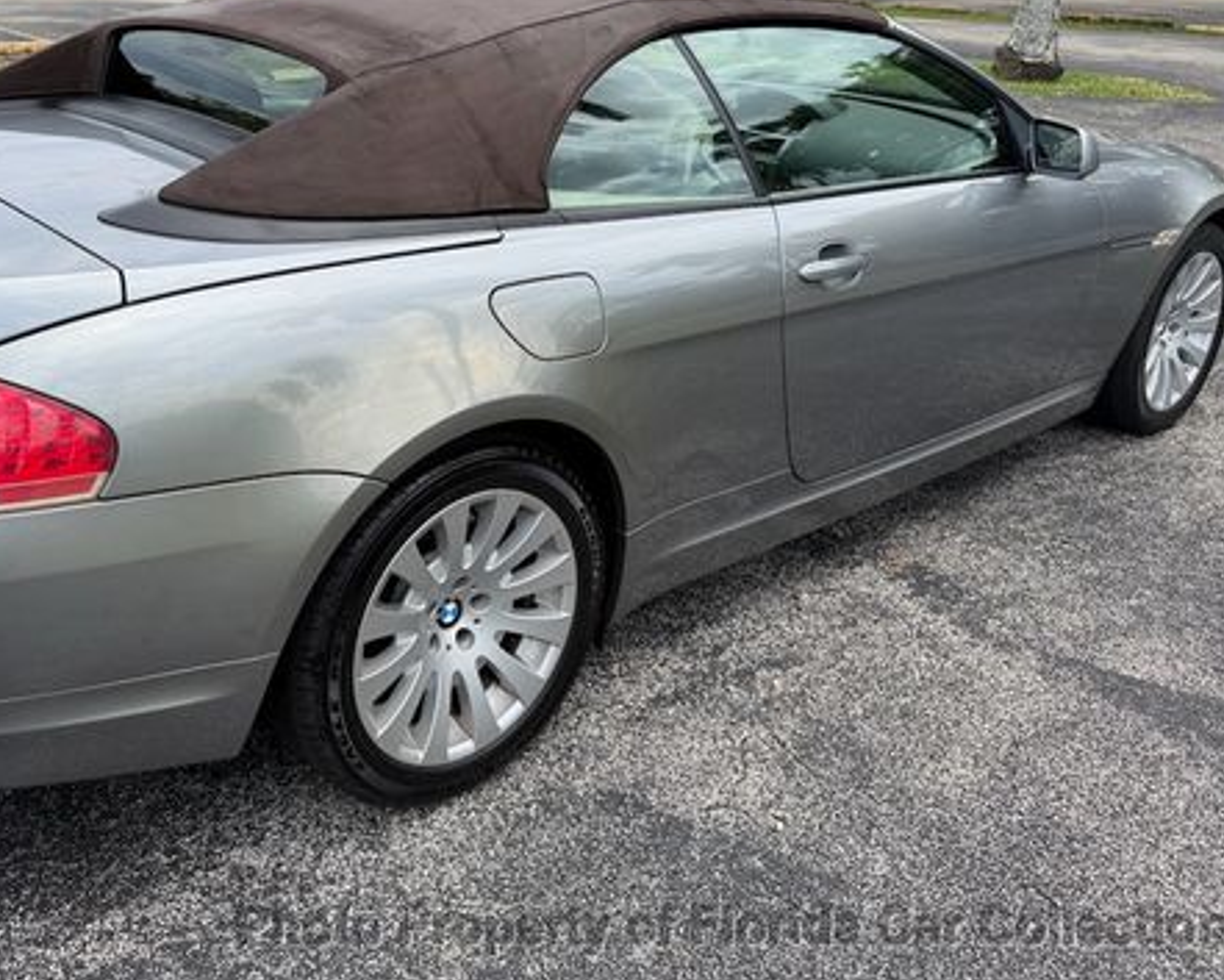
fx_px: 1232
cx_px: 430
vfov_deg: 42.7
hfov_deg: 52.0
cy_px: 319
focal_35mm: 34
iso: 80
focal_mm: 6.76
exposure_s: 1/2299
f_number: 1.78
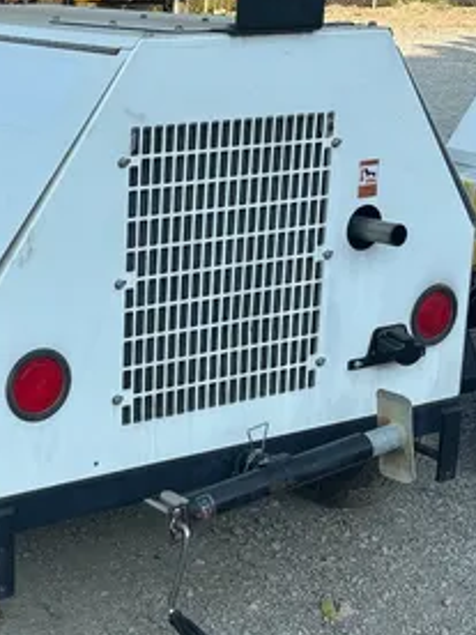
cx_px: -11
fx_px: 1265
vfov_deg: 28.1
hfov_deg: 20.6
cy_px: 275
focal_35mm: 69
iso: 50
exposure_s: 1/1344
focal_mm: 5.96
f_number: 1.6
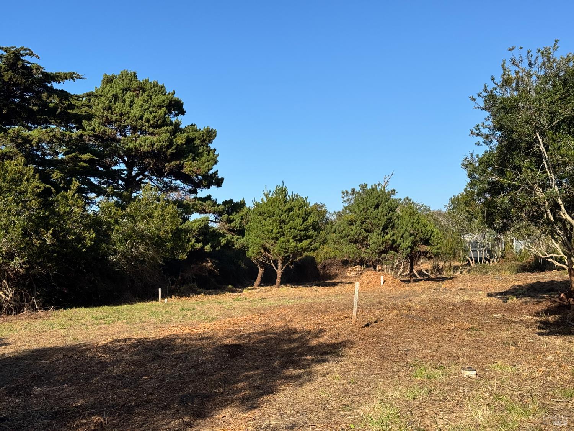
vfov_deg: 30.3
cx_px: 287
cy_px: 216
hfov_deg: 39.7
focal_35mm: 48
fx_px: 796
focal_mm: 6.76
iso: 64
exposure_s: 1/4049
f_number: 1.78
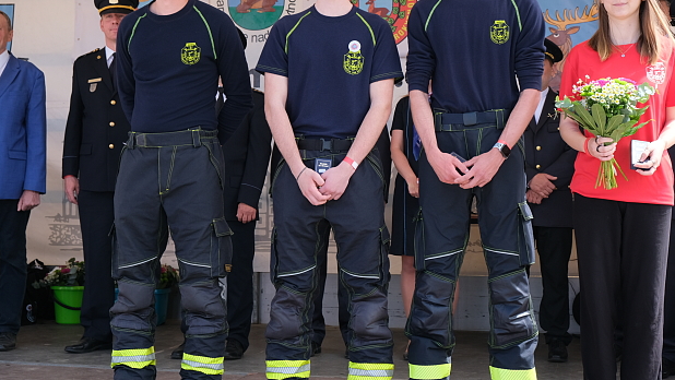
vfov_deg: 19.7
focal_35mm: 61
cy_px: 160
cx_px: 363
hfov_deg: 34.3
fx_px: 1092
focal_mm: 30.2
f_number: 5.6
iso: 320
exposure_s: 1/250
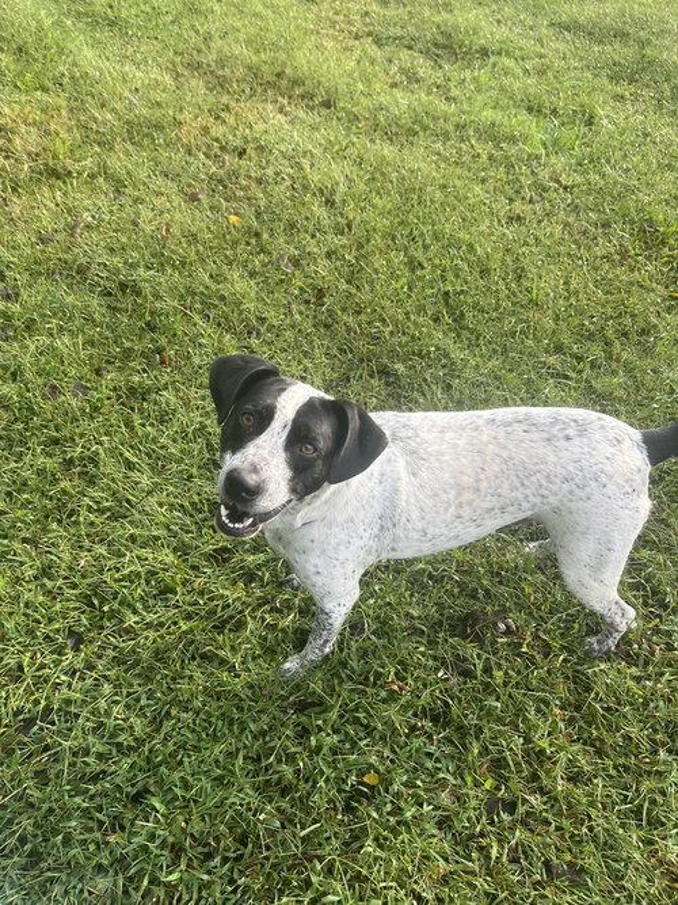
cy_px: 452
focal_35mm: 26
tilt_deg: -48.0
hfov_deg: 53.0
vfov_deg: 67.3
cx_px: 339
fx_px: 679
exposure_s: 1/286
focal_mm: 5.1
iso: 40
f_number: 1.6
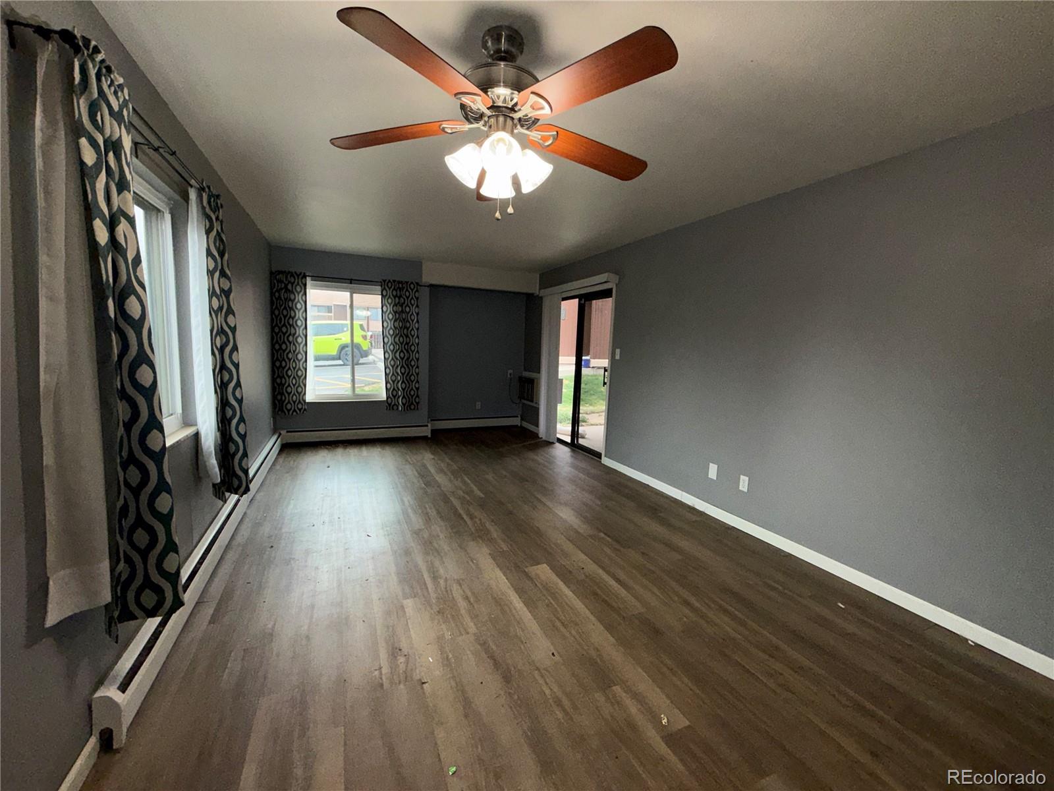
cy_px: 396
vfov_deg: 85.7
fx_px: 426
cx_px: 527
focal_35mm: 14
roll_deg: -2.3
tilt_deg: -7.1
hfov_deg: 102.1
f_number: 2.2
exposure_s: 1/122
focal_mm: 2.22
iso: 80
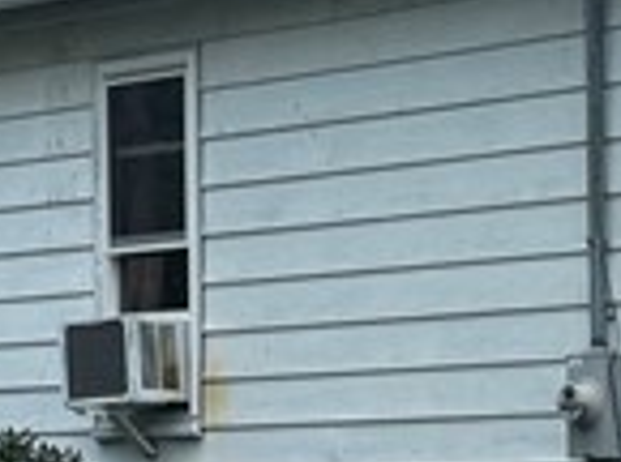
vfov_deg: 8.3
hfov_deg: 11.3
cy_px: 886
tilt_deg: -4.3
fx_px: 3042
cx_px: 857
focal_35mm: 170
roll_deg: -1.3
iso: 80
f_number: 1.78
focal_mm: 6.76
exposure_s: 1/1151
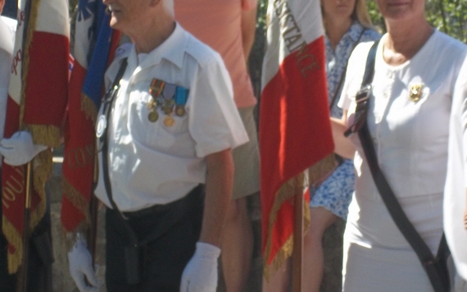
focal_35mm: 201
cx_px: 300
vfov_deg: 6.5
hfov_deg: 10.4
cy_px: 86
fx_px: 2558
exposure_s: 1/250
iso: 80
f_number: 5.6
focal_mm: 19.5
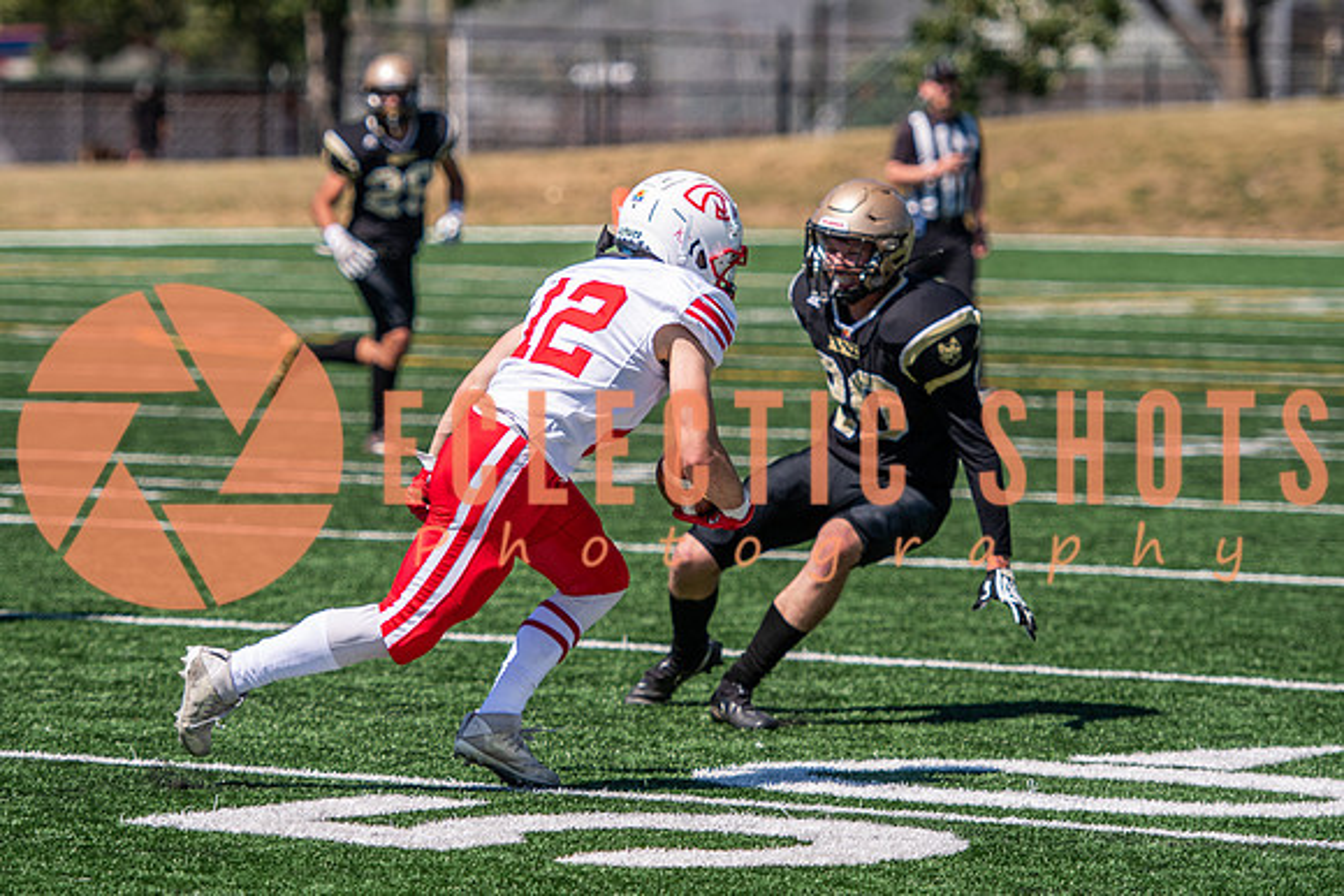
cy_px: 378
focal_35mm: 251
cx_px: 567
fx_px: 9372
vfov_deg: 5.5
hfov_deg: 8.2
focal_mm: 145
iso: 160
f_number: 2.8
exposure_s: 1/4000
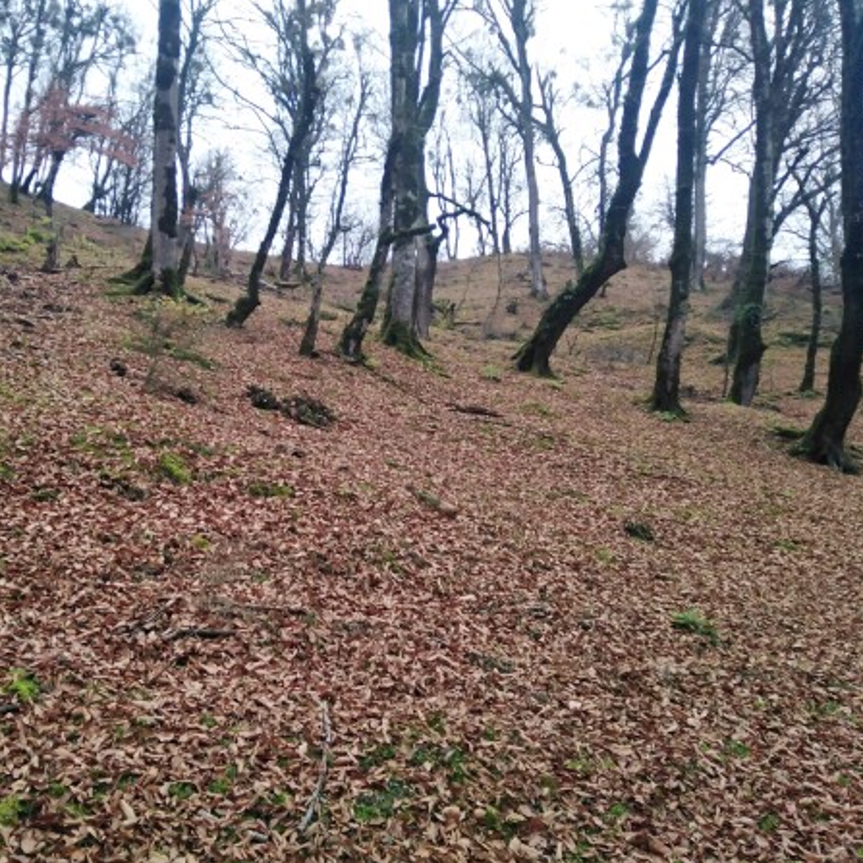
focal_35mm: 31
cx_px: 327
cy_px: 432
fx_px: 874
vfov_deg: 52.5
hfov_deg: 52.0
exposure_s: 1/50
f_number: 1.8
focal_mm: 3.59
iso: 129
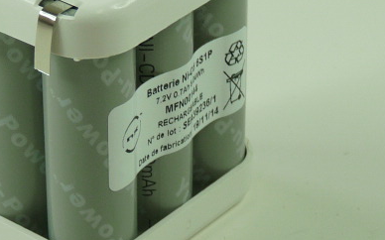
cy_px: 76
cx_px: 90
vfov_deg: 7.2
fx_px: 1909
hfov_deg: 11.5
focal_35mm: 182
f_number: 3.2
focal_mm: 10.4
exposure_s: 1/60
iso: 100
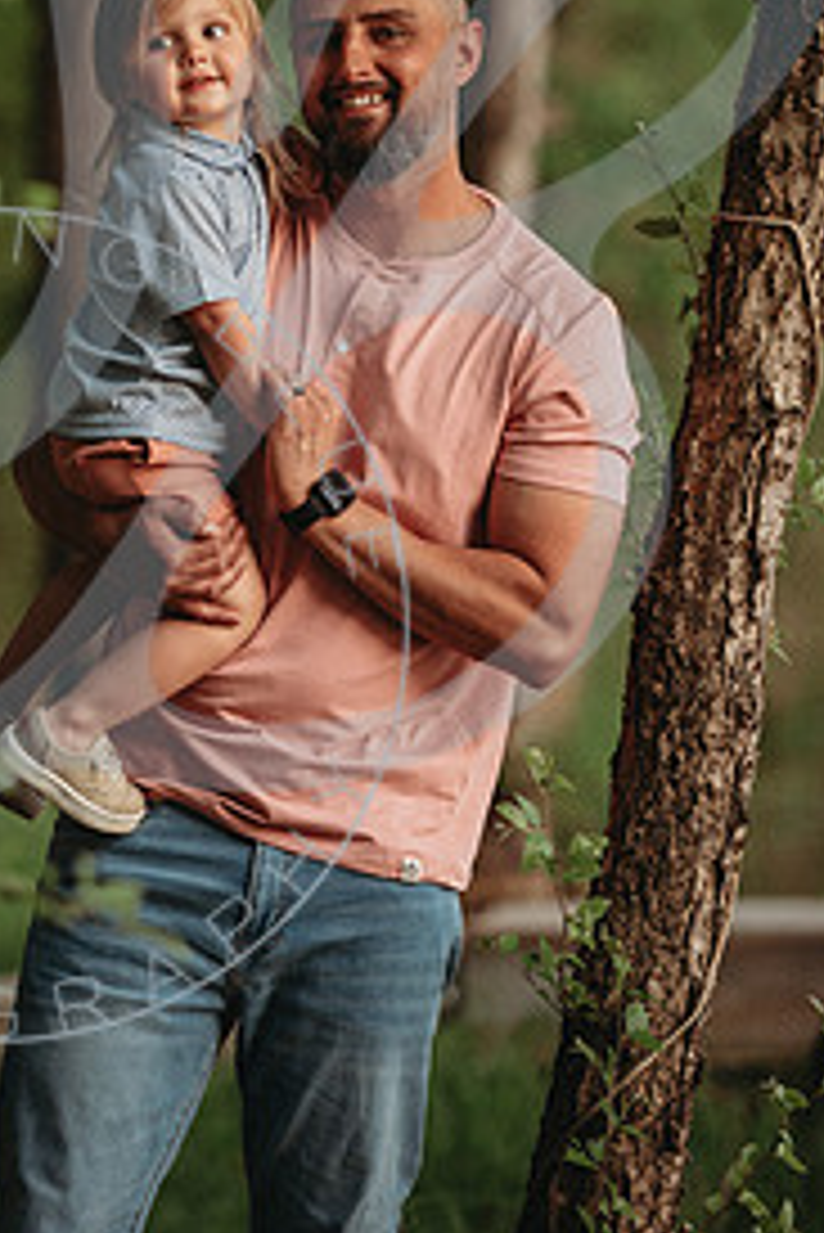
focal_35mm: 287
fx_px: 9840
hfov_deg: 4.8
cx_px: 194
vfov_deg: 7.2
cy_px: 284
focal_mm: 175
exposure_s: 1/200
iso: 400
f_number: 2.8
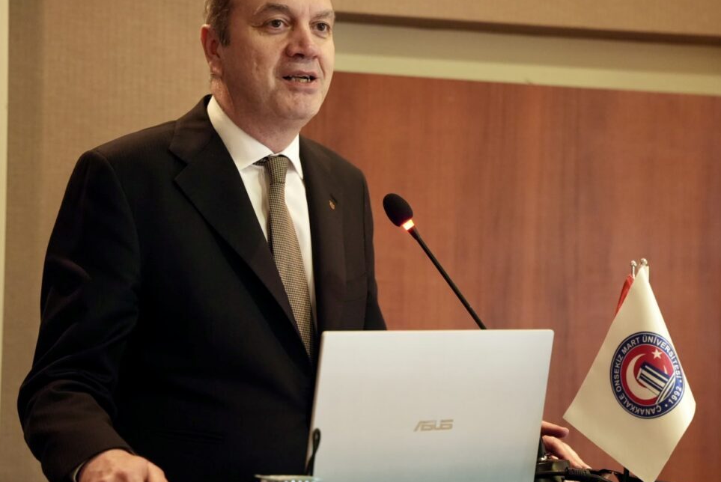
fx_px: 1864
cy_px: 220
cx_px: 395
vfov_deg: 14.7
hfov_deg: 21.9
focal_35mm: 93
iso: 3200
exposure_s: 1/100
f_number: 2.8
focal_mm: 70
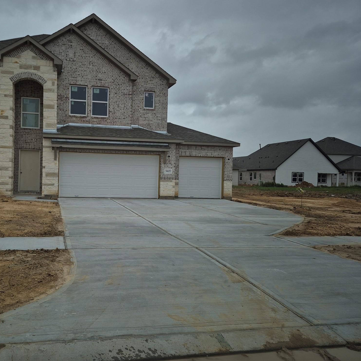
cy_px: 175
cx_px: 113
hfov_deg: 55.8
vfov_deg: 57.3
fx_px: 330
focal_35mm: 28
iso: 25
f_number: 1.8
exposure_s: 1/768
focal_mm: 5.4
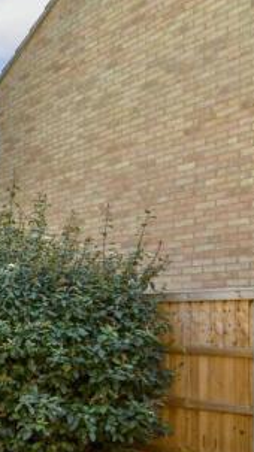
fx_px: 408
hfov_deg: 23.7
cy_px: 314
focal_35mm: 34
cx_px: -167
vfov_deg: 56.4
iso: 250
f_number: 8
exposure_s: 1/80
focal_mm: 10
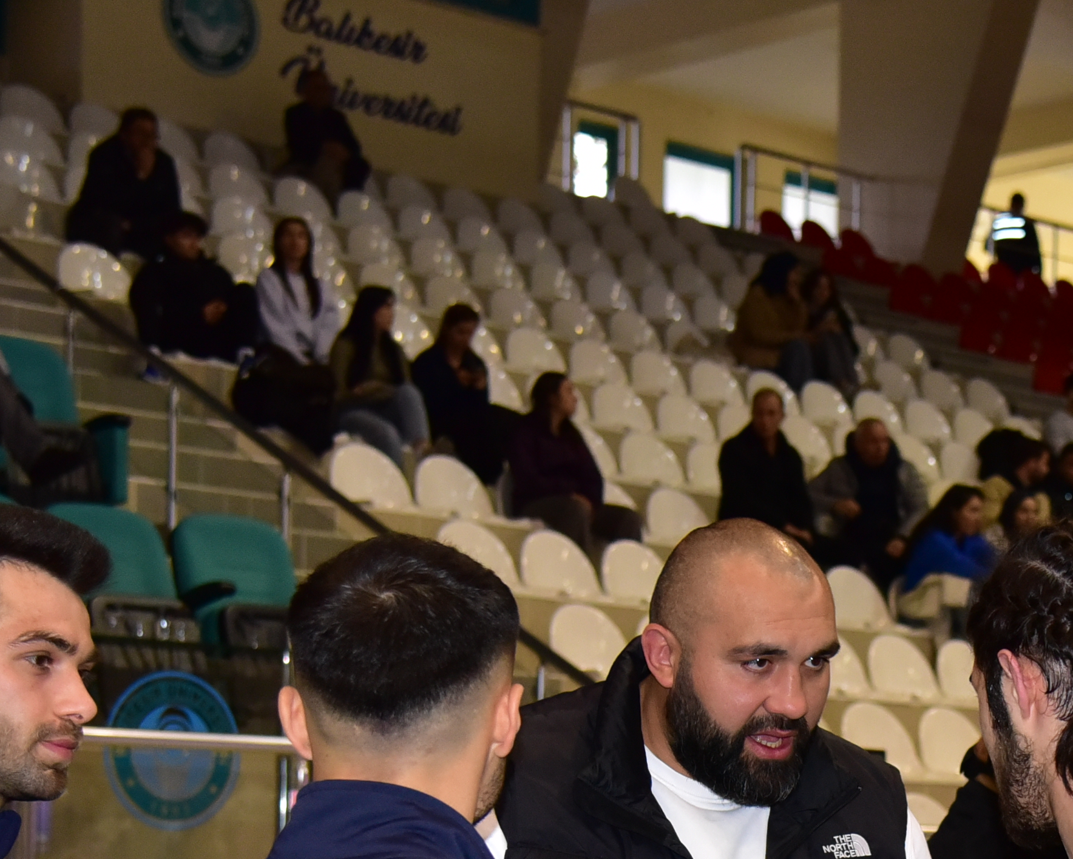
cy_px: 871
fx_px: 2890
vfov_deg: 16.5
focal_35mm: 91
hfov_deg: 20.7
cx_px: 890
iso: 2500
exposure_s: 1/200
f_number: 4
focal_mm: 38
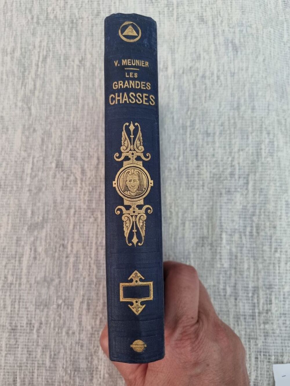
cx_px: 145
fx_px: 290
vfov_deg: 67.3
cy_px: 193
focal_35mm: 26
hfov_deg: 53.1
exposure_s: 1/50
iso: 640
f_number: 1.8
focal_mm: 5.4
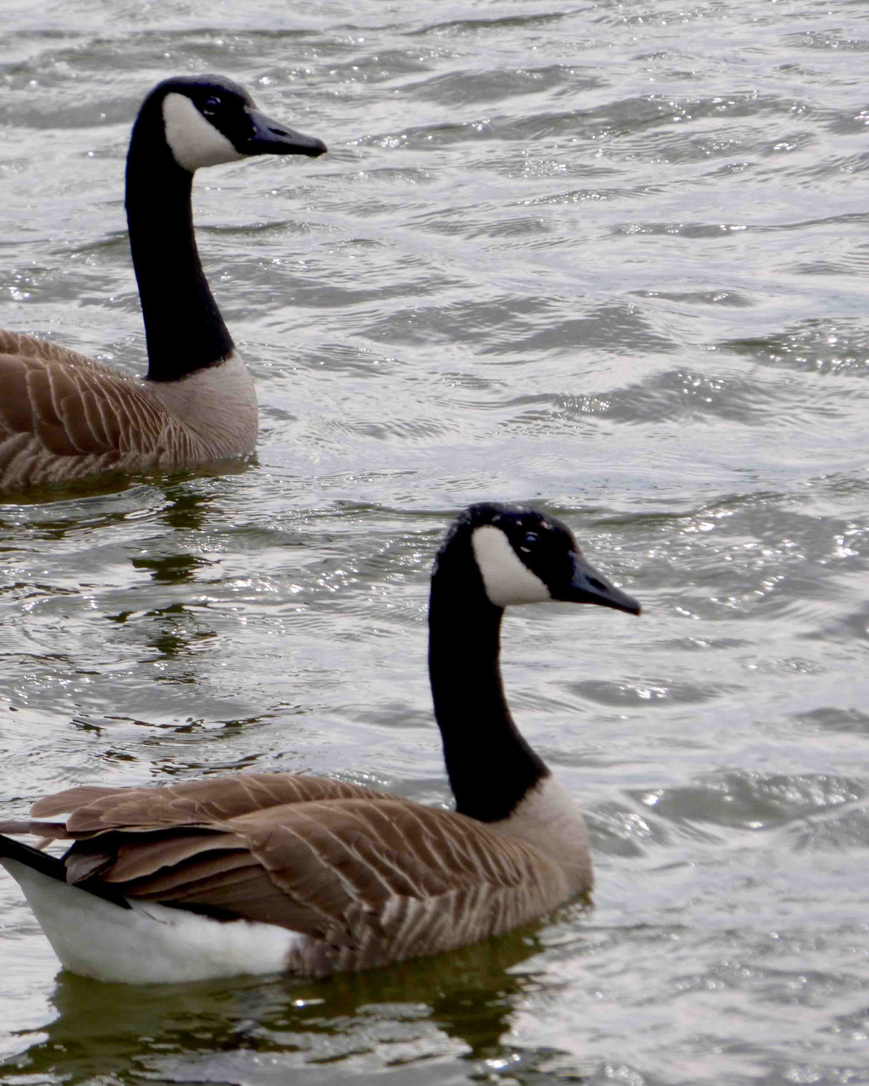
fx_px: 22375
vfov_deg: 2.8
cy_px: 543
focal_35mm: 696
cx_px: 198
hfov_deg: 2.2
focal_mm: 86.95
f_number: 5.6
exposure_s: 1/400
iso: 100
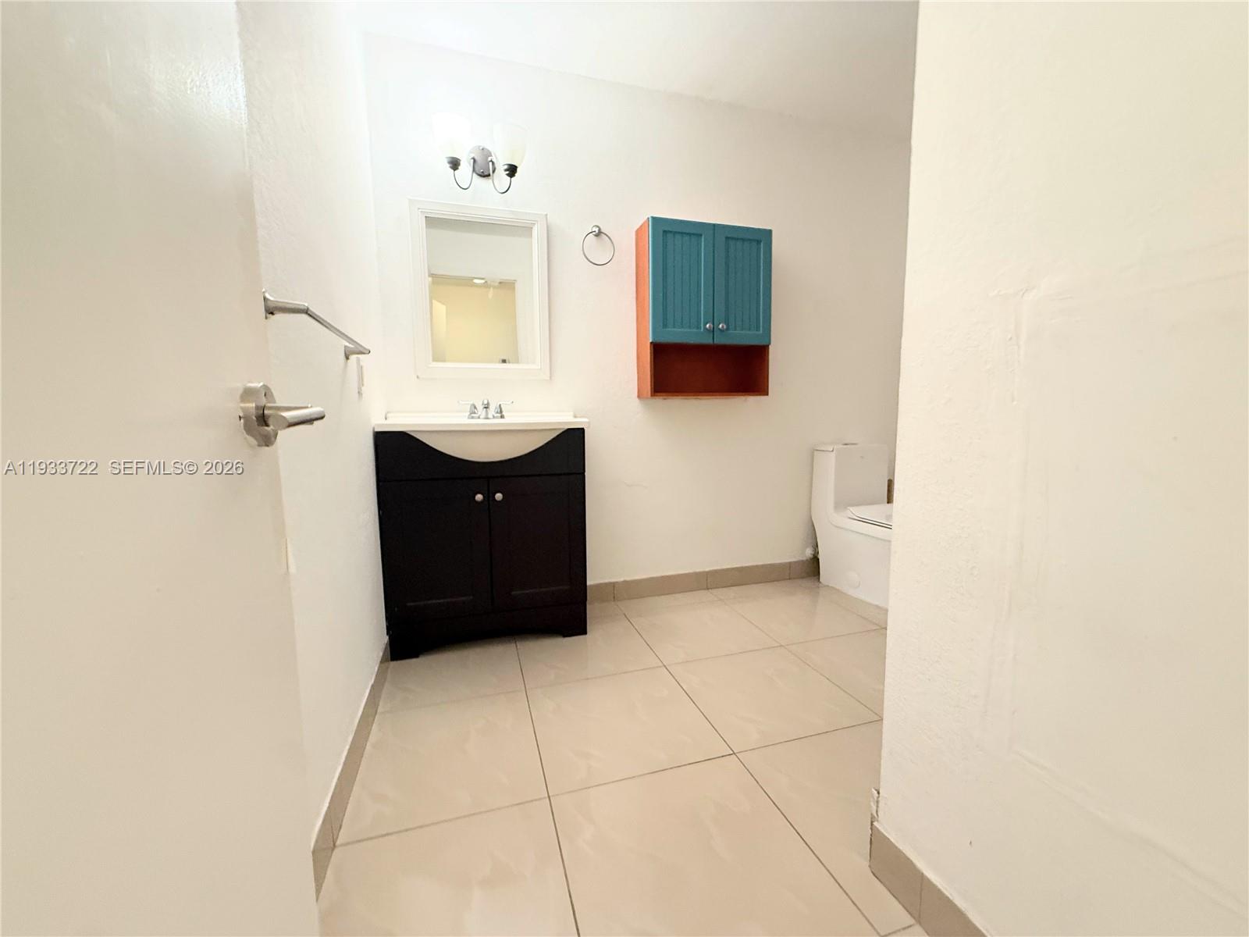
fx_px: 505
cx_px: 624
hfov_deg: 102.1
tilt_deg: -4.0
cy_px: 468
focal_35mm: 14
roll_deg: -0.2
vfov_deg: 85.7
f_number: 2.2
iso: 250
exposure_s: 1/60
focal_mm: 2.22
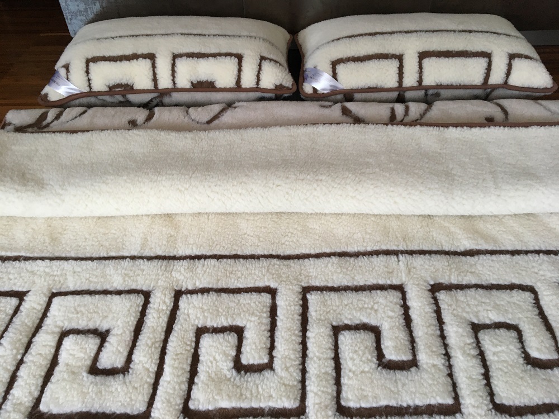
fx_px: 468
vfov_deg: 48.2
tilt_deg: -44.6
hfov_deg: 61.7
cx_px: 280
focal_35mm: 29
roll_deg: +2.5
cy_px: 210
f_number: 2.2
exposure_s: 1/33
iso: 125
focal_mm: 4.15
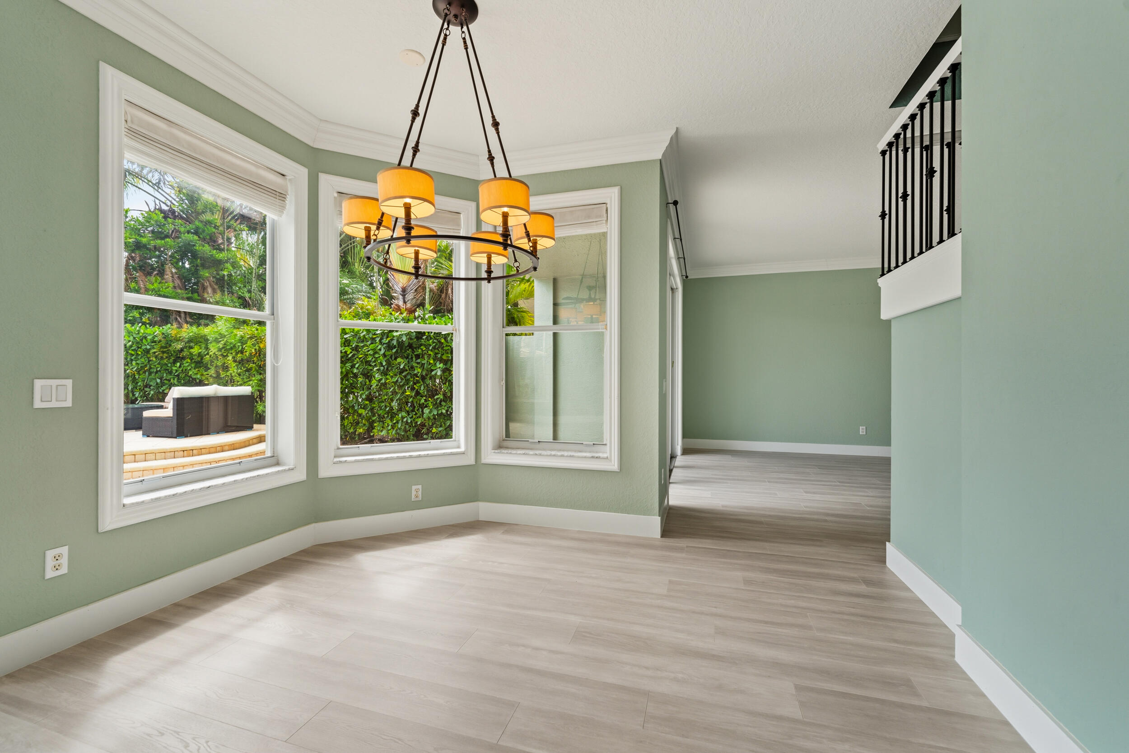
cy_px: 376
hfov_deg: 104.3
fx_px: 439
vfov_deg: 81.2
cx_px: 564
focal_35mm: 14
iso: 250
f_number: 7.1
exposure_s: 1/25
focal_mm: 14
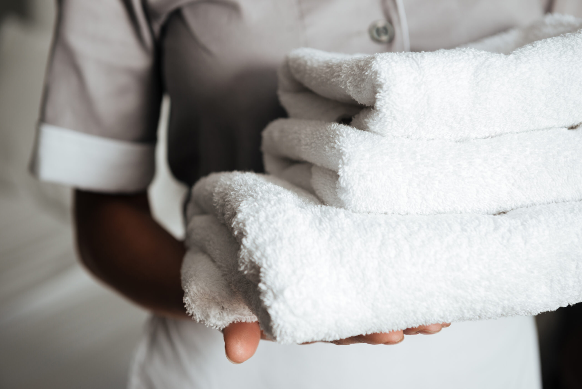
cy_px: 194
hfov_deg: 28.8
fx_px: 1132
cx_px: 291
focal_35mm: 70
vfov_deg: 19.5
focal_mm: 70
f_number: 4.5
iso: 160
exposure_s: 1/200
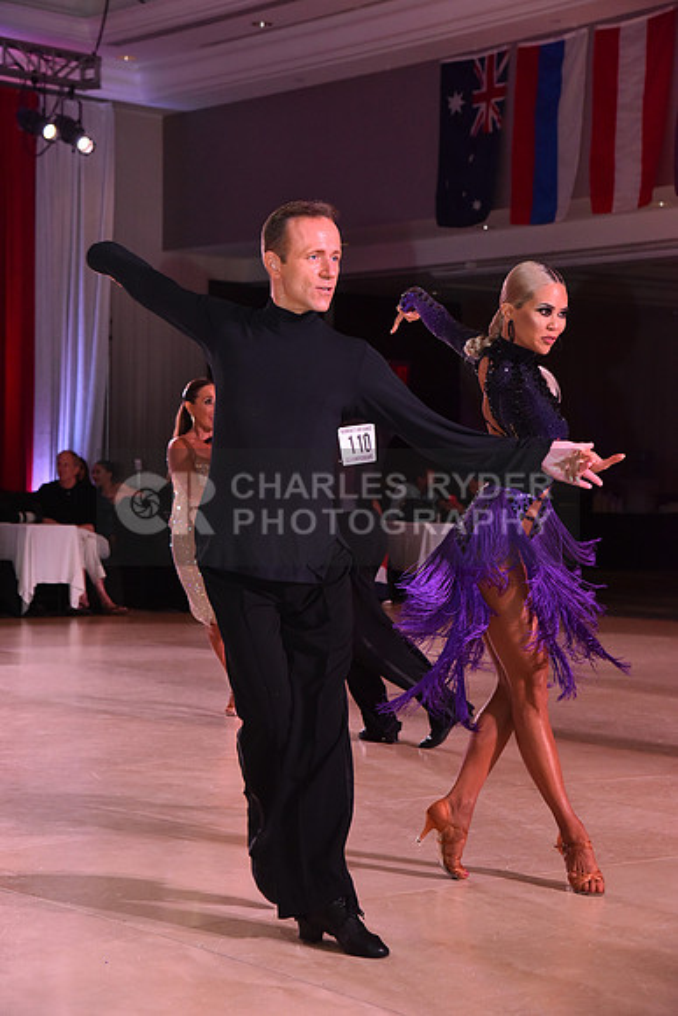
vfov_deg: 27.0
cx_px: 339
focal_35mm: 75
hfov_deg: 18.2
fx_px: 2117
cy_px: 508
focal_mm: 75
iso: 2500
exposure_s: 1/320
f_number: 7.1
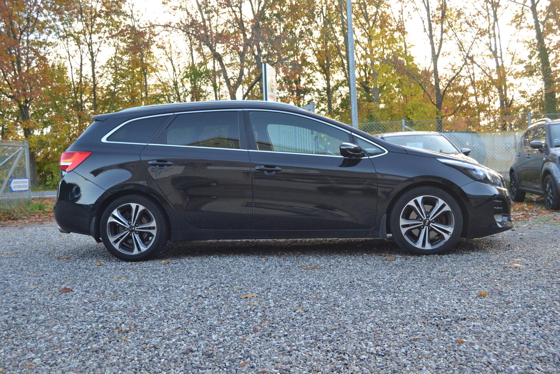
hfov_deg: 49.6
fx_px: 607
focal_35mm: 39
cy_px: 187
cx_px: 280
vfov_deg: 34.2
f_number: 5.6
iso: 280
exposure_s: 1/125
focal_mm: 26
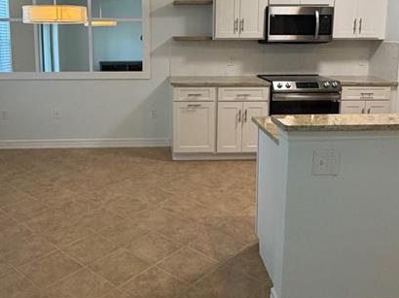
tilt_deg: -8.0
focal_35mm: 35
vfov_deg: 39.9
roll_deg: +0.3
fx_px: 403
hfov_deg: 52.5
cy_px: 86
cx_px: 172
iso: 250
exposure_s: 1/121
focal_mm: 2.22
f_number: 2.2
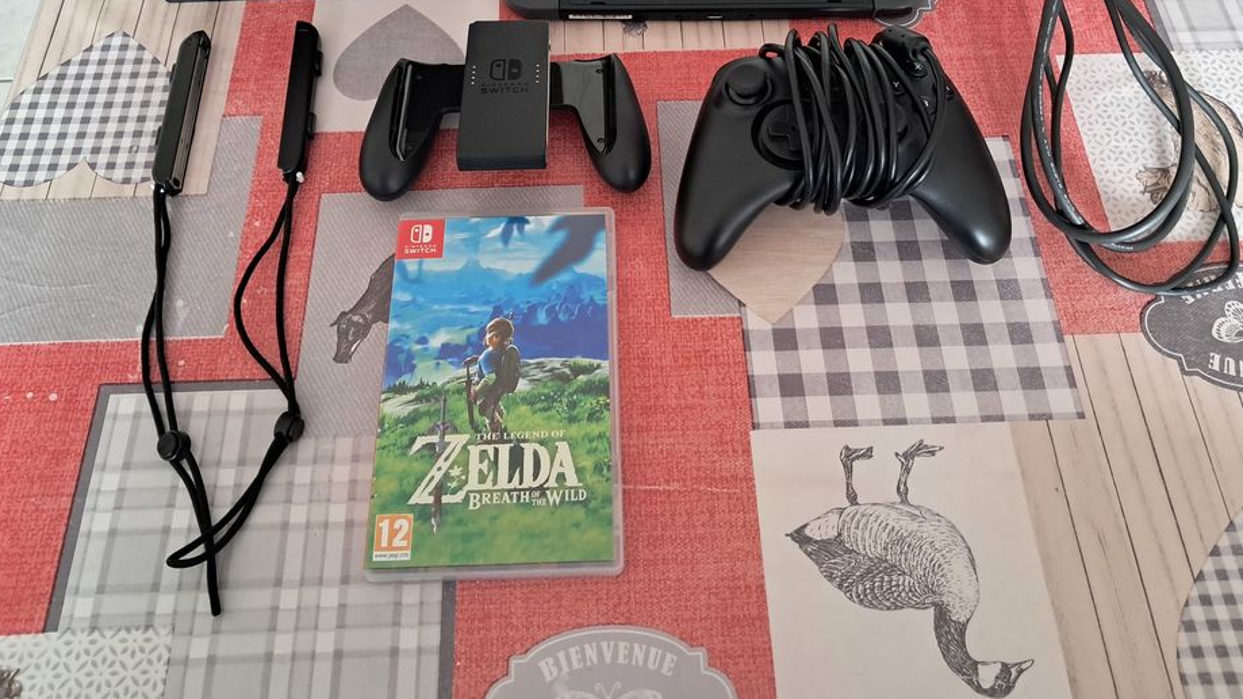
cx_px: 619
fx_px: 1055
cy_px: 200
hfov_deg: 61.0
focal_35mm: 32
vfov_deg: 36.1
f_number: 1.8
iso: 640
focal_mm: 4
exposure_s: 1/50
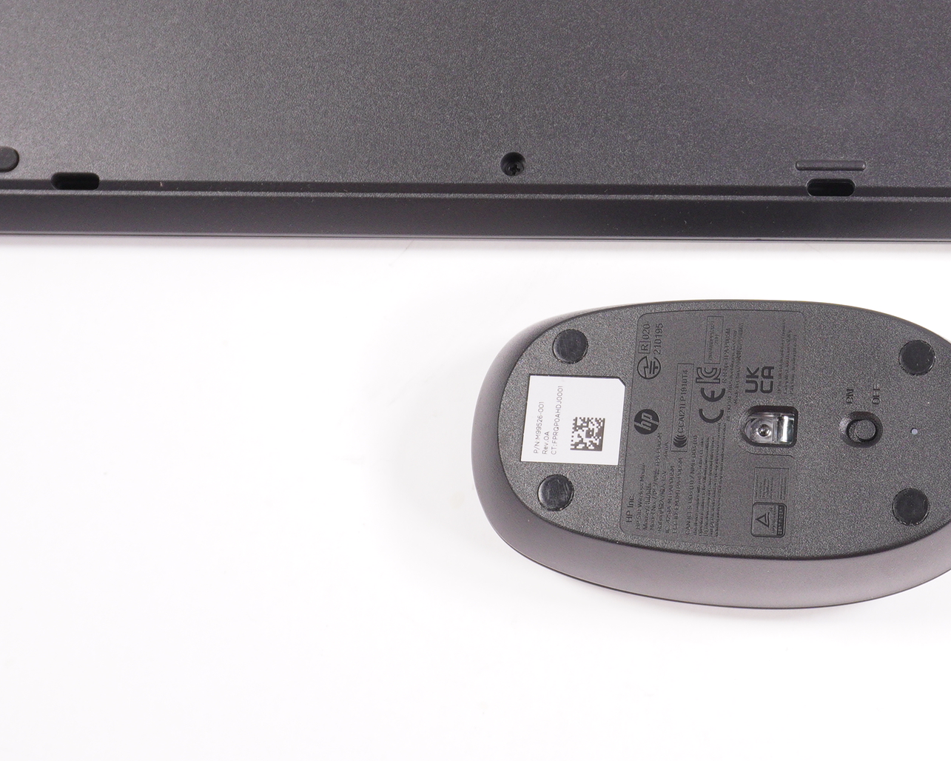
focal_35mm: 79
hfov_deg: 23.7
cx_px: 799
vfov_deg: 19.0
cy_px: 63
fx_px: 2224
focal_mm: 24
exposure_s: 1/125
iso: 500
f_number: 5.6
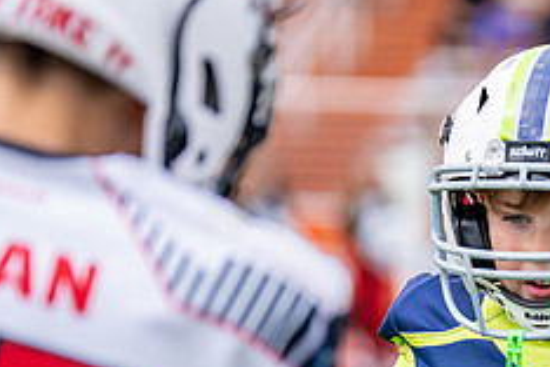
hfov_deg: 5.5
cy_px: 342
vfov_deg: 3.7
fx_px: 5729
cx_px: 629
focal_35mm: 375
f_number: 2.8
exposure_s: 1/2500
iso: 320
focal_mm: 127
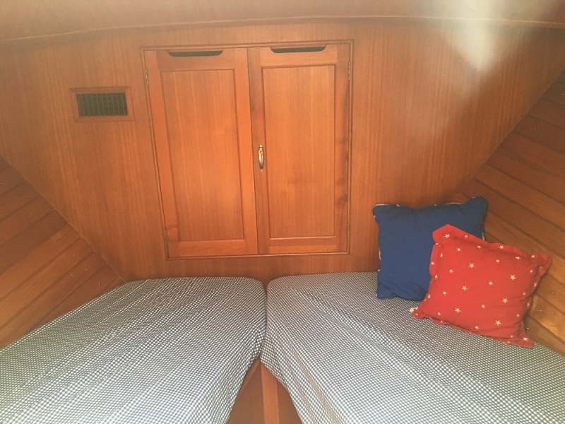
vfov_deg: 48.2
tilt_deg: -20.7
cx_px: 282
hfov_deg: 61.7
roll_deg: +1.9
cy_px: 212
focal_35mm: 29
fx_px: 473
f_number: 2.2
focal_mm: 4.15
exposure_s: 1/20
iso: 200
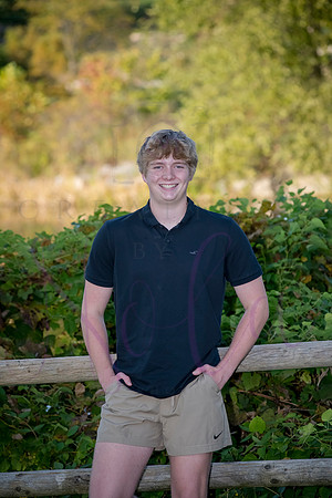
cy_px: 249
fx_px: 2006
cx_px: 166
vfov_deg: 14.2
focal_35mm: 145
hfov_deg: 9.5
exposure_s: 1/640
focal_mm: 145
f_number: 5.6
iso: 800
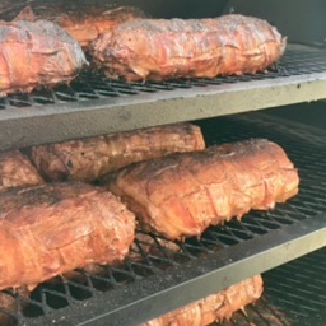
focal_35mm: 48
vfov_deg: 35.3
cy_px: 149
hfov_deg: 34.5
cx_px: 74
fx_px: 511
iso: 25
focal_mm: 4.15
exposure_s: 1/30
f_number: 2.2
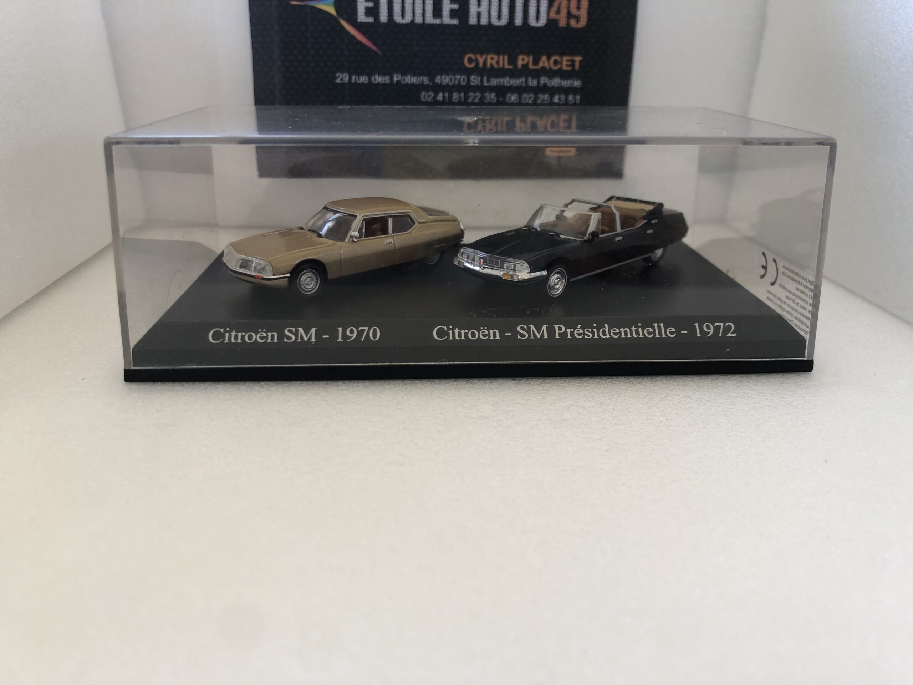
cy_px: 342
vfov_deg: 49.7
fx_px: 739
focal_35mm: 28
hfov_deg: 63.4
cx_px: 456
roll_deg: -1.2
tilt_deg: -19.9
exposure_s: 1/30
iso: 20
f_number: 1.8
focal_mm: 4
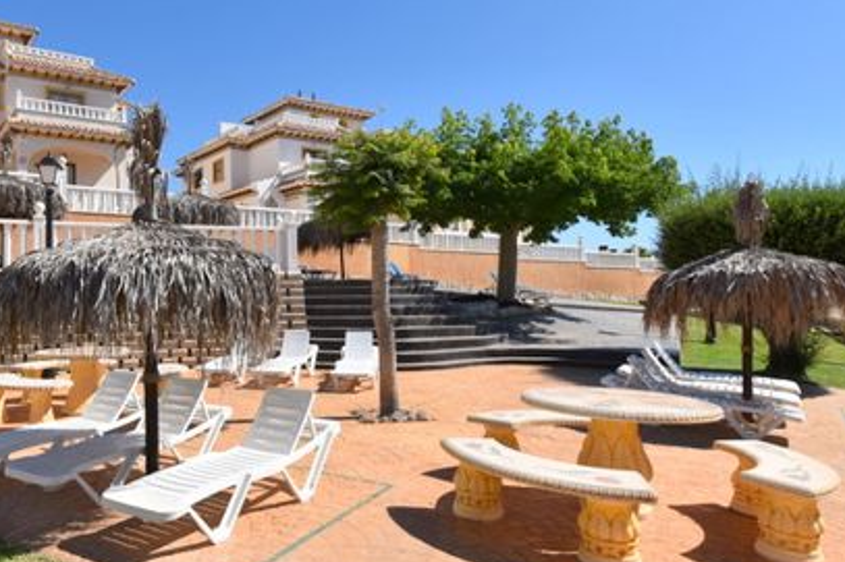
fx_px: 610
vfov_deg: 49.5
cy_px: 278
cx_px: 277
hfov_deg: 67.4
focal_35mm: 26
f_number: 9
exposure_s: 1/320
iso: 100
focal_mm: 10
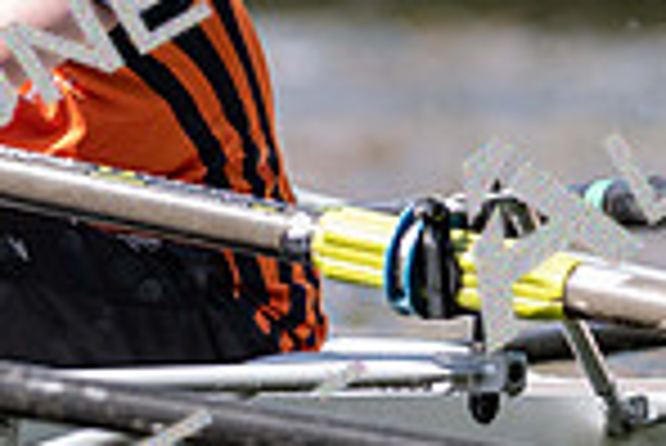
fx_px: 21814
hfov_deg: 1.7
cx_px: 76
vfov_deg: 1.2
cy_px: -74
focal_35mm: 1178
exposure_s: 1/2500
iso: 500
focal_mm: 300
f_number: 4
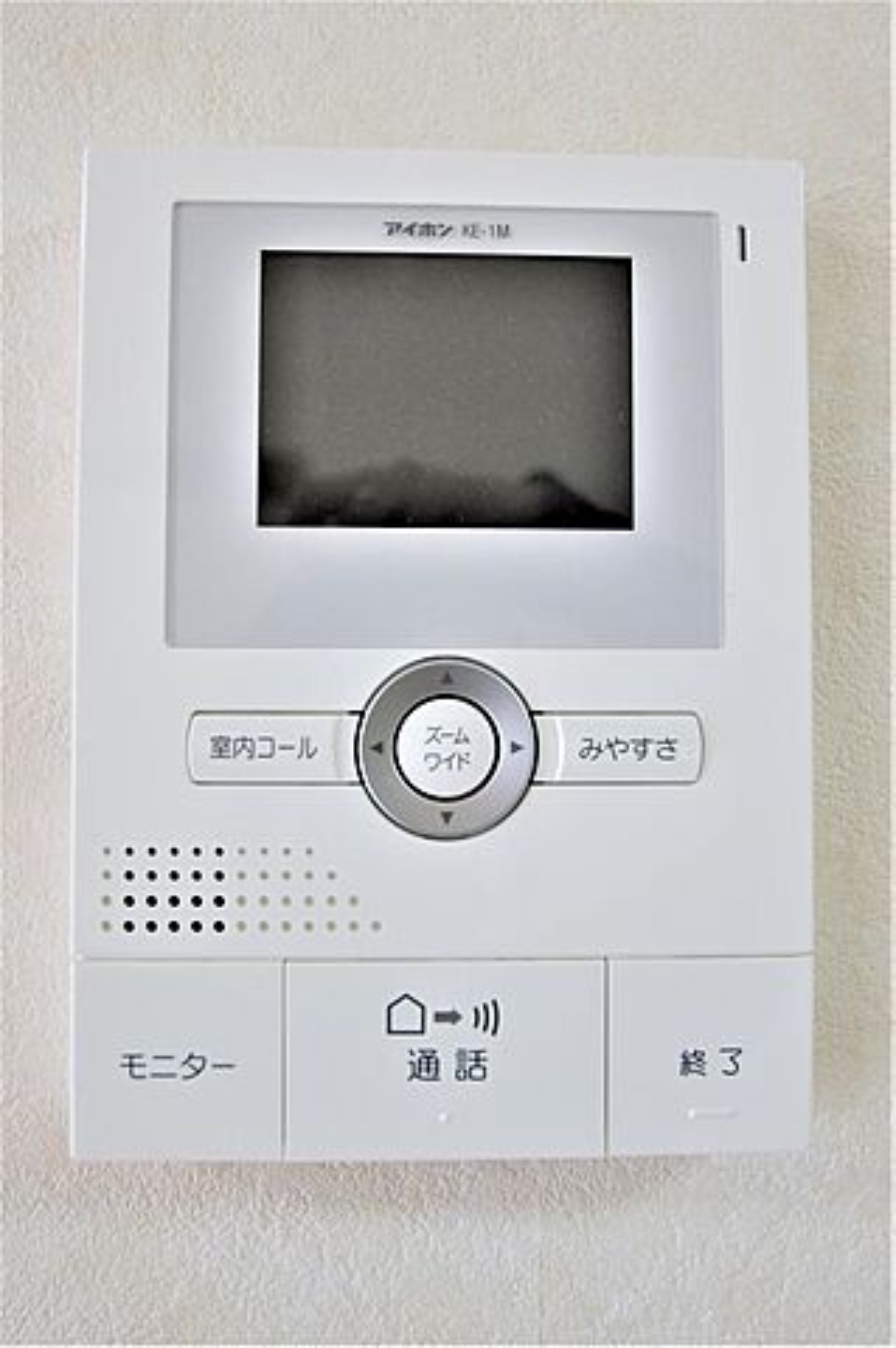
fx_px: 1347
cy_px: 674
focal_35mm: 36
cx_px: 448
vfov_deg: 53.2
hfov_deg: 36.8
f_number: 4.5
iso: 160
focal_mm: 24
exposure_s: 1/40
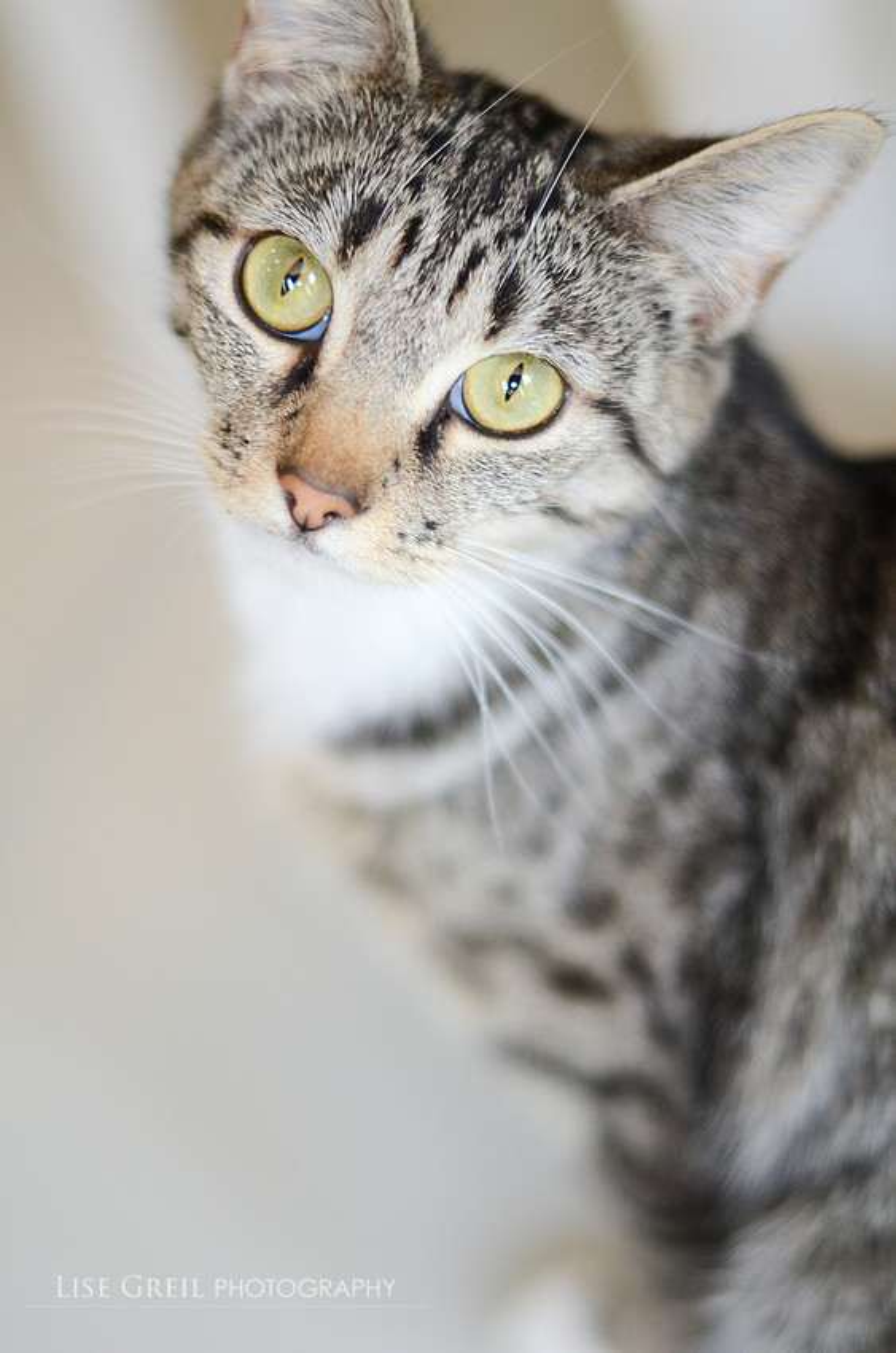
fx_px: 2812
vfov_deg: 27.0
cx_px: 448
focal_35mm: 75
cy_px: 676
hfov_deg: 18.1
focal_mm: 50
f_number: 1.8
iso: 500
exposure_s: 1/320
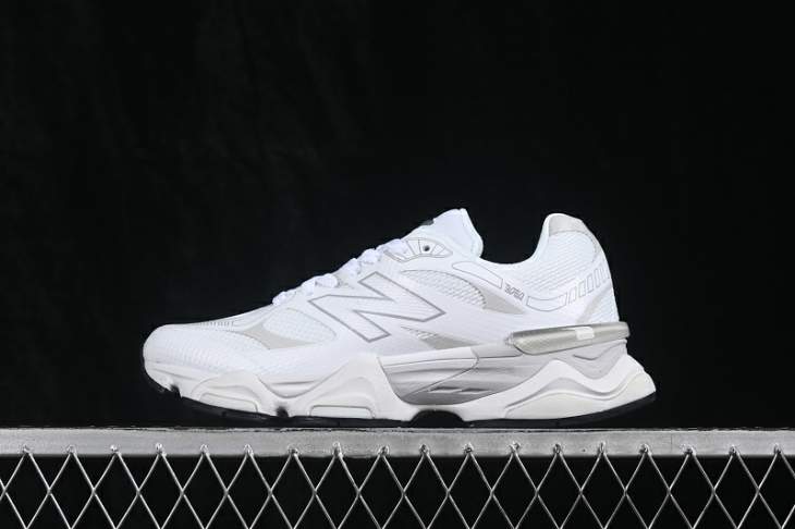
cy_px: 264
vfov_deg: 18.2
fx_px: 1655
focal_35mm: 75
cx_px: 398
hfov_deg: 27.0
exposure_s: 1/80
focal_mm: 50
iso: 160
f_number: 8
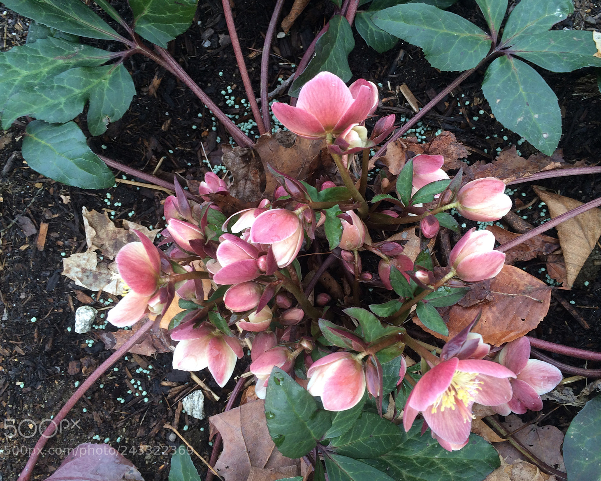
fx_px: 551
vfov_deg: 47.1
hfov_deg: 57.2
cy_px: 236
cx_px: 307
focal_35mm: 31
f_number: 2.2
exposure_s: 1/120
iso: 64
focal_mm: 4.15
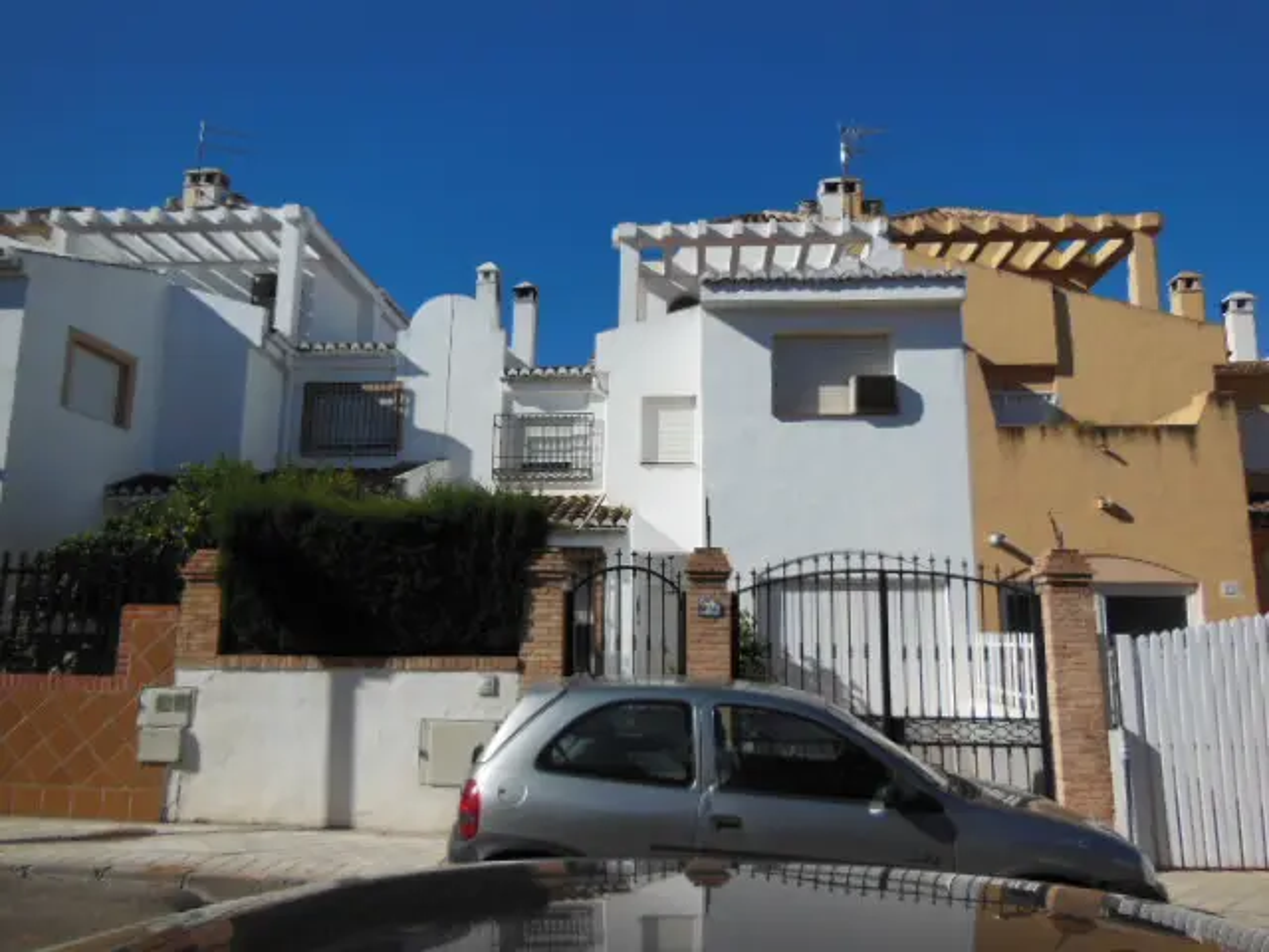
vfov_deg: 54.9
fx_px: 916
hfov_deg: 69.4
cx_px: 634
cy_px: 476
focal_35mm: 25
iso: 125
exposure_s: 1/640
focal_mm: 4.5
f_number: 7
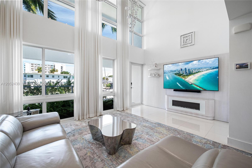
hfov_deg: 104.3
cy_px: 84
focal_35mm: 14
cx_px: 126
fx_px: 98
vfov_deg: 81.1
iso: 400
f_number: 5
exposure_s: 1/100
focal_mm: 7
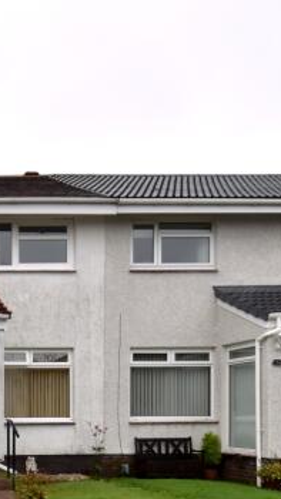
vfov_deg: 42.0
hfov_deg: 22.2
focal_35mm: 46
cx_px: -121
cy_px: 418
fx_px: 609
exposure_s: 1/125
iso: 100
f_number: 6.3
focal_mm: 10
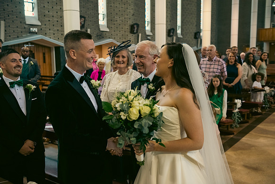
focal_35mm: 36
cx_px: 138
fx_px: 275
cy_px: 92
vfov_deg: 36.9
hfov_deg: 53.1
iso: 1000
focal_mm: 36
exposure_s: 1/160
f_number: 3.5
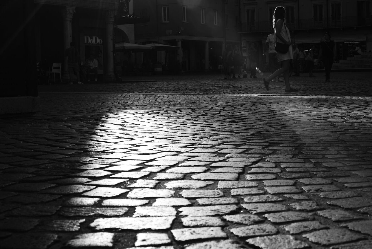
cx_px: 283
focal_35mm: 61
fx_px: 631
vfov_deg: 22.2
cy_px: 92
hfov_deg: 32.2
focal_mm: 34
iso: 100
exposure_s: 1/100
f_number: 13
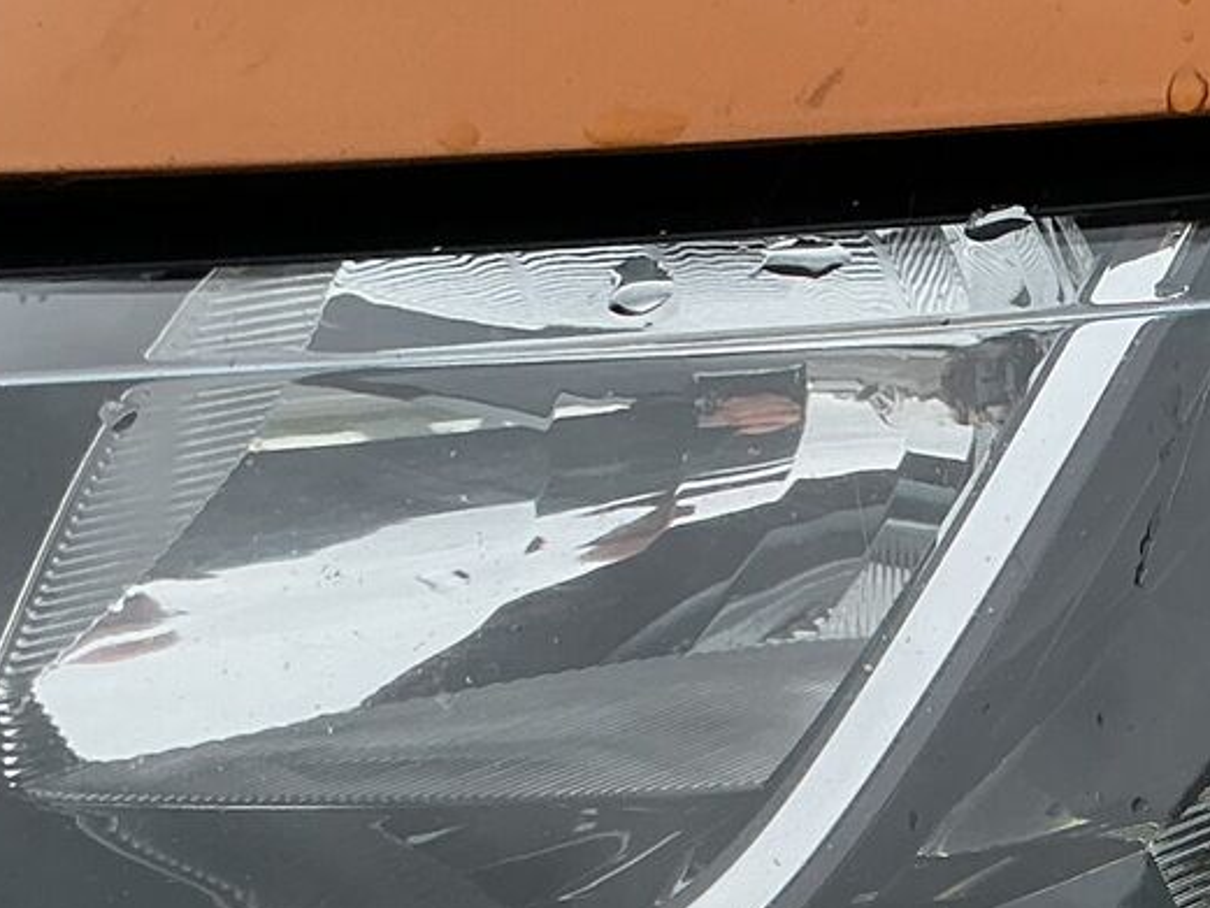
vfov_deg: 14.8
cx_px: 1132
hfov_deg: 20.2
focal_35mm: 95
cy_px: 1219
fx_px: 3321
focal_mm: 3
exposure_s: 1/120
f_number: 1.8
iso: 32
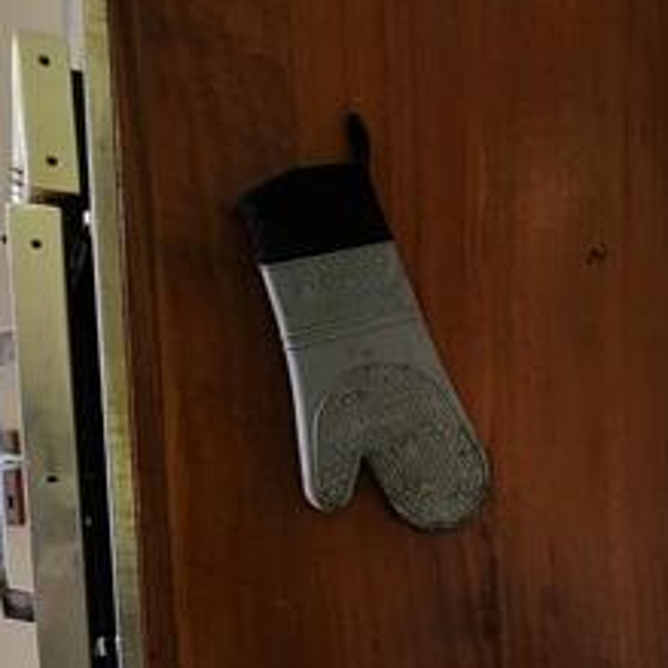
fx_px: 917
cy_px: 537
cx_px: 811
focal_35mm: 42
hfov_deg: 32.6
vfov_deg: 38.5
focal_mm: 2.2
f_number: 2.2
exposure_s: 1/33.3
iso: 400
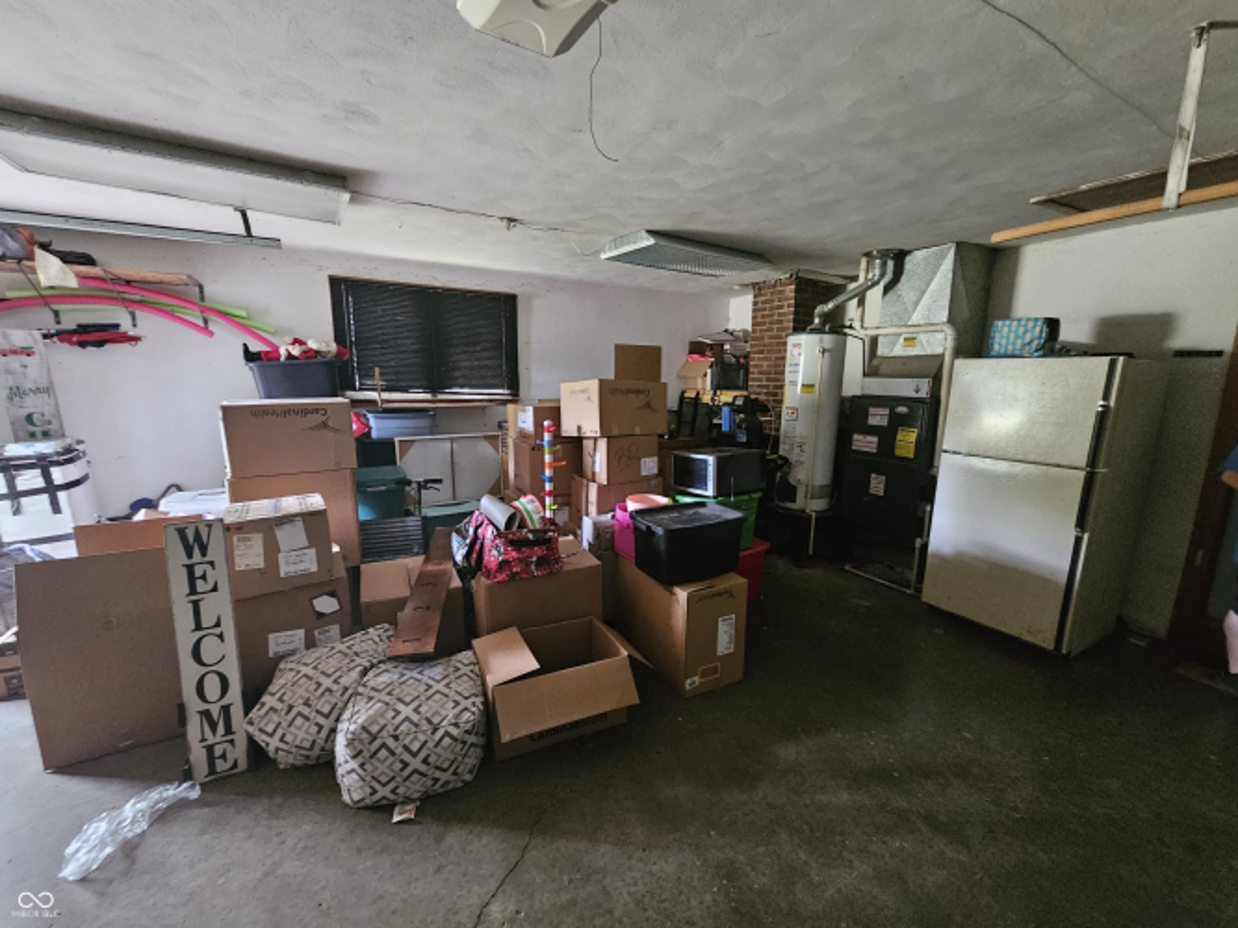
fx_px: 465
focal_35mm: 13
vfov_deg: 89.9
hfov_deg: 106.2
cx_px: 619
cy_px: 464
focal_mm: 2.2
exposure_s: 1/24
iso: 1000
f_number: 2.2
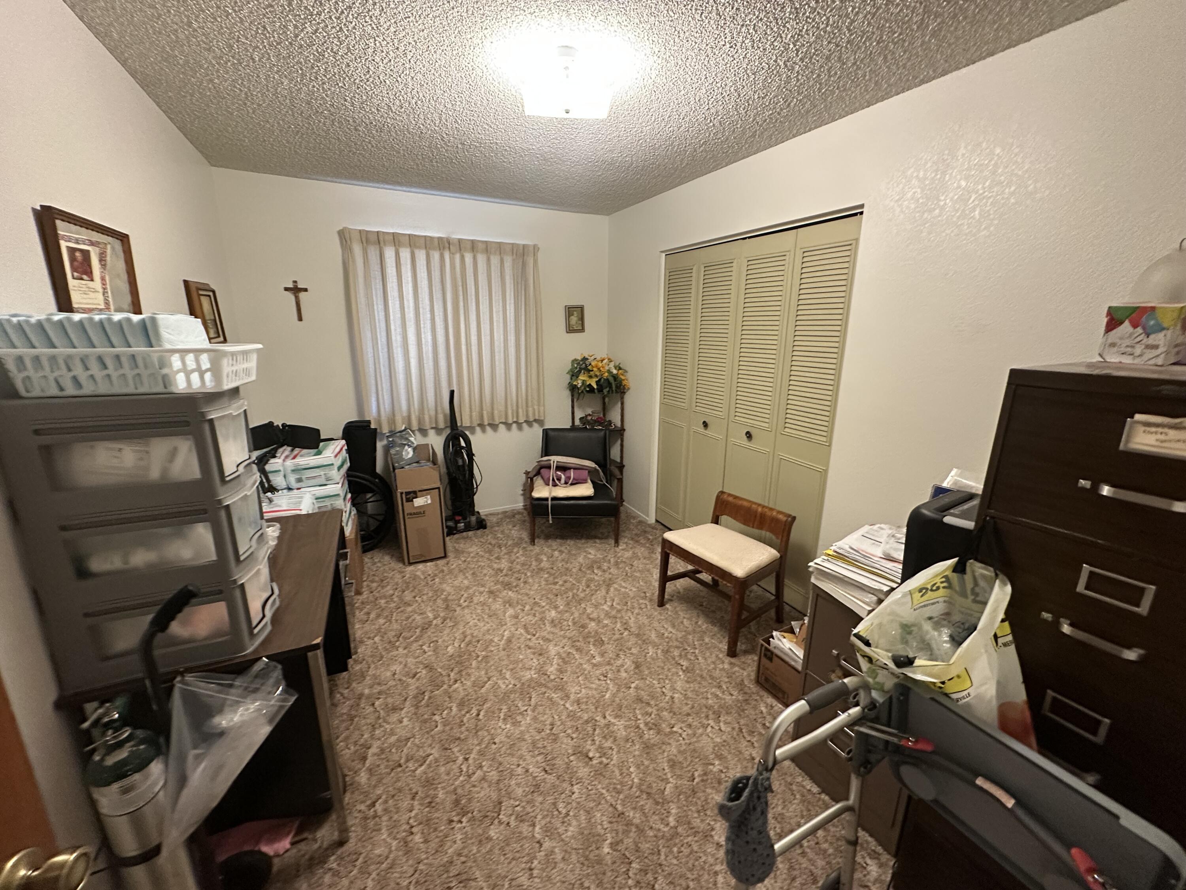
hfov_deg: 102.1
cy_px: 445
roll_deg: -0.3
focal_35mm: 14
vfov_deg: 85.7
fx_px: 480
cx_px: 593
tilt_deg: -14.3
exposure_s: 1/60
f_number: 2.2
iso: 500
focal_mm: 2.22
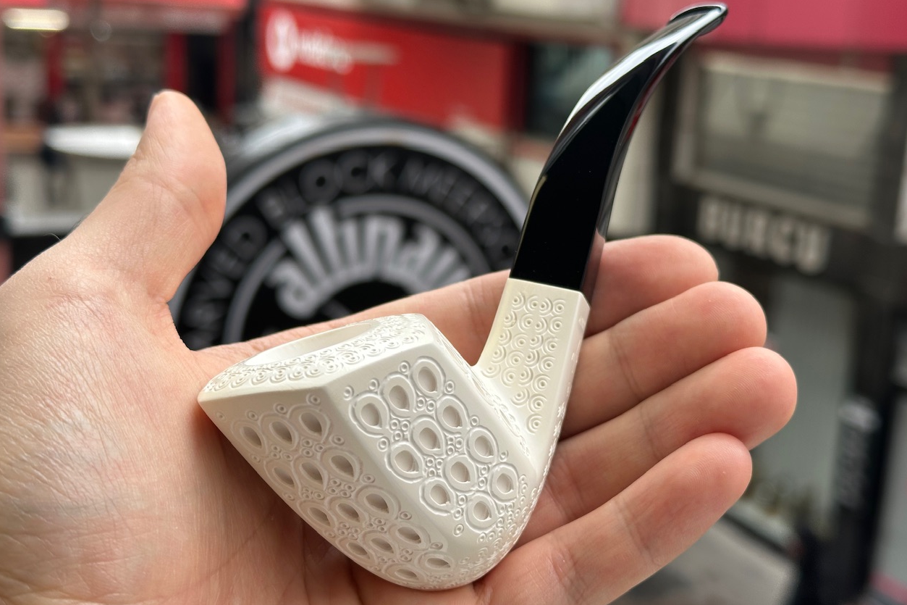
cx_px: 449
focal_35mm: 51
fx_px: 1285
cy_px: 293
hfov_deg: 38.9
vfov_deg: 26.5
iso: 64
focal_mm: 6.86
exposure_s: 1/538
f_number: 1.78
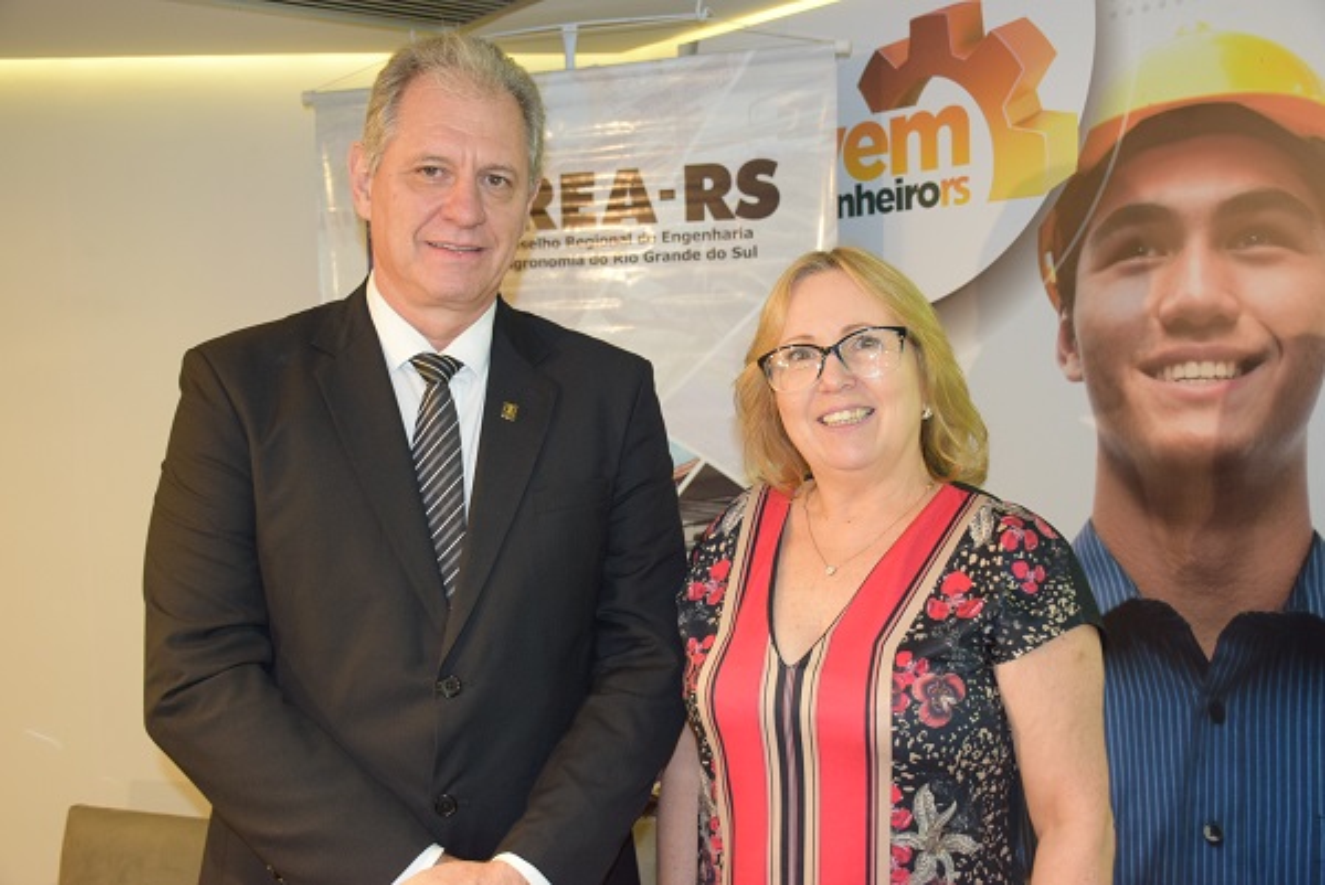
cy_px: 442
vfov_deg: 36.9
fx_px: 1326
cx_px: 662
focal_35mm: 36
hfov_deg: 53.1
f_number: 3.8
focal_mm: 24
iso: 1400
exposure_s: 1/60
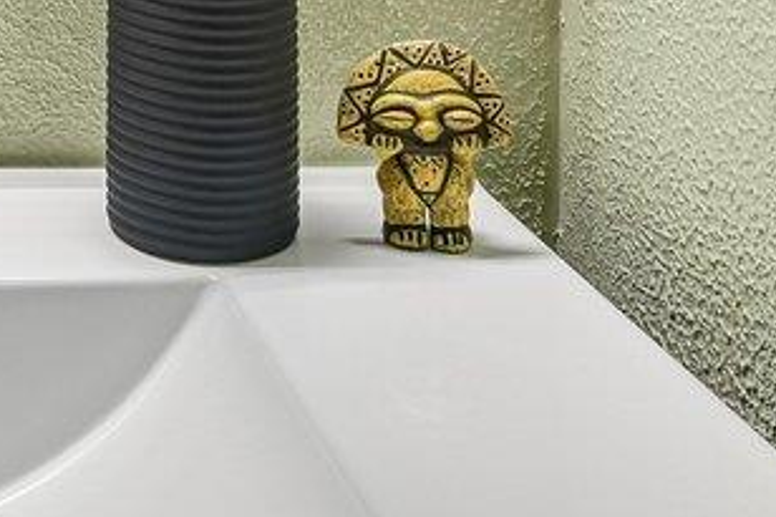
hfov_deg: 19.8
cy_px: -564
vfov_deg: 12.6
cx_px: -280
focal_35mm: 93
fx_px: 2004
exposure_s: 1/15
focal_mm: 14
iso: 280
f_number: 8
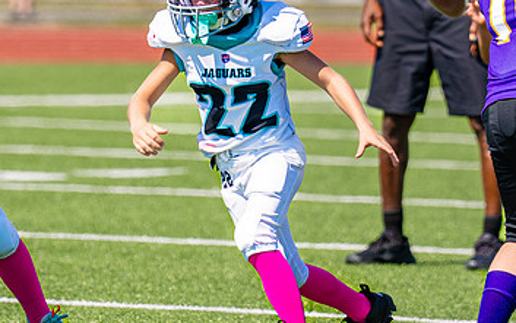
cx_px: 250
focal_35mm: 645
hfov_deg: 3.3
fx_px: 9075
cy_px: 157
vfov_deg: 2.0
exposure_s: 1/2000
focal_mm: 176
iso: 100
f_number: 2.8
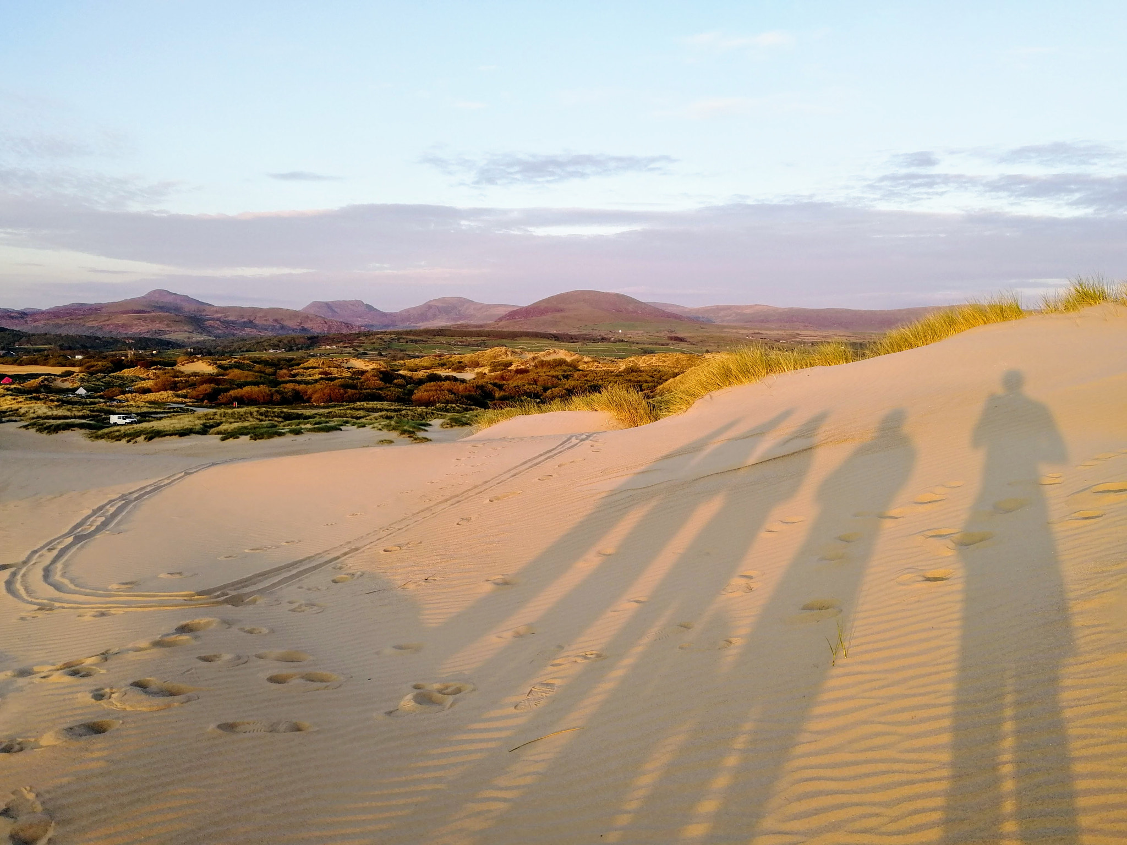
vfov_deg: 51.4
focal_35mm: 27
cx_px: 564
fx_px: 879
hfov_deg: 65.3
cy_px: 422
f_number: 2.2
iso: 50
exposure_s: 1/113
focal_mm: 3.95
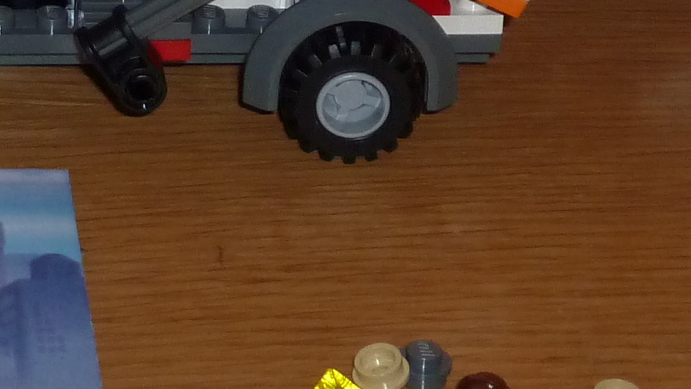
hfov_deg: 9.4
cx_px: -128
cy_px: -262
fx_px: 4142
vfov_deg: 5.3
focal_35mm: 226
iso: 160
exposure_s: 1/30
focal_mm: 9.7
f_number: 4.5
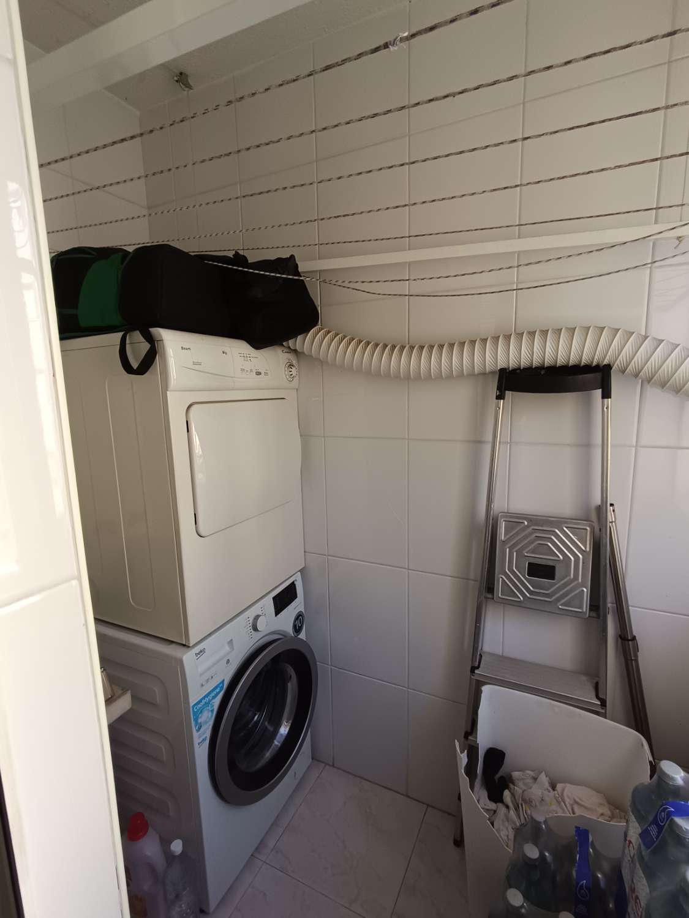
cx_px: 344
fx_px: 425
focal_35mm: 16
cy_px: 459
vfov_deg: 94.5
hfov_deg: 78.1
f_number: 2.2
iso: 113
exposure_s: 1/100
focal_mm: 1.65
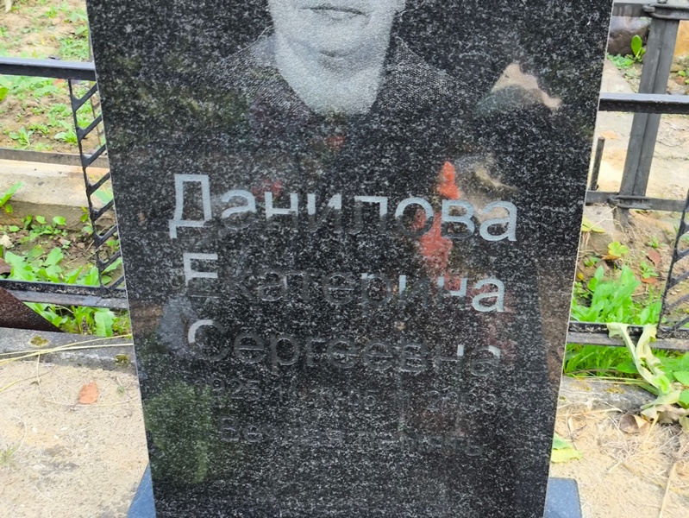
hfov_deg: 38.2
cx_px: 344
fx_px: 996
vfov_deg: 29.1
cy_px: 259
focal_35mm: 50
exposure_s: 1/120
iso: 100
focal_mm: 4.71
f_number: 1.7
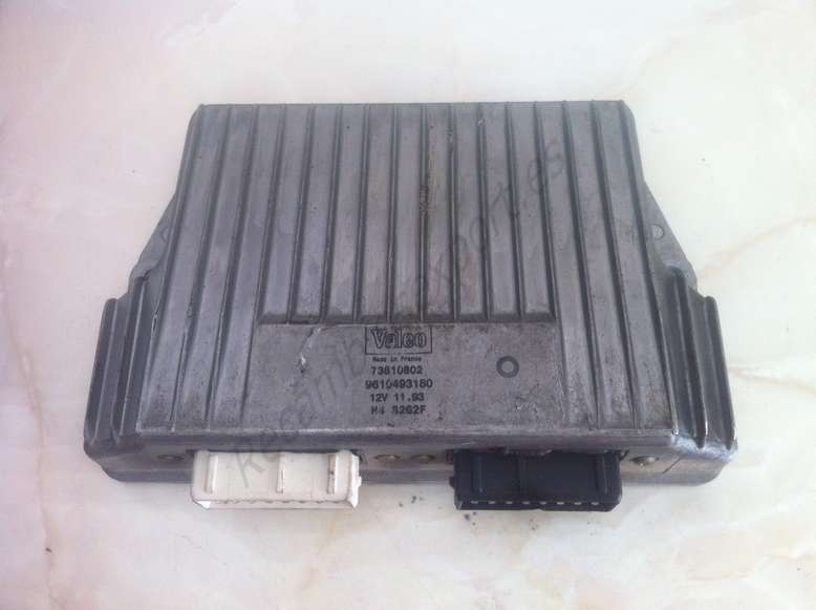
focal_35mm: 35
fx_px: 824
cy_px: 305
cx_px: 408
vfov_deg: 40.6
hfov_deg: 52.7
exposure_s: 1/40
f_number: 2.8
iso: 80
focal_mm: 3.85
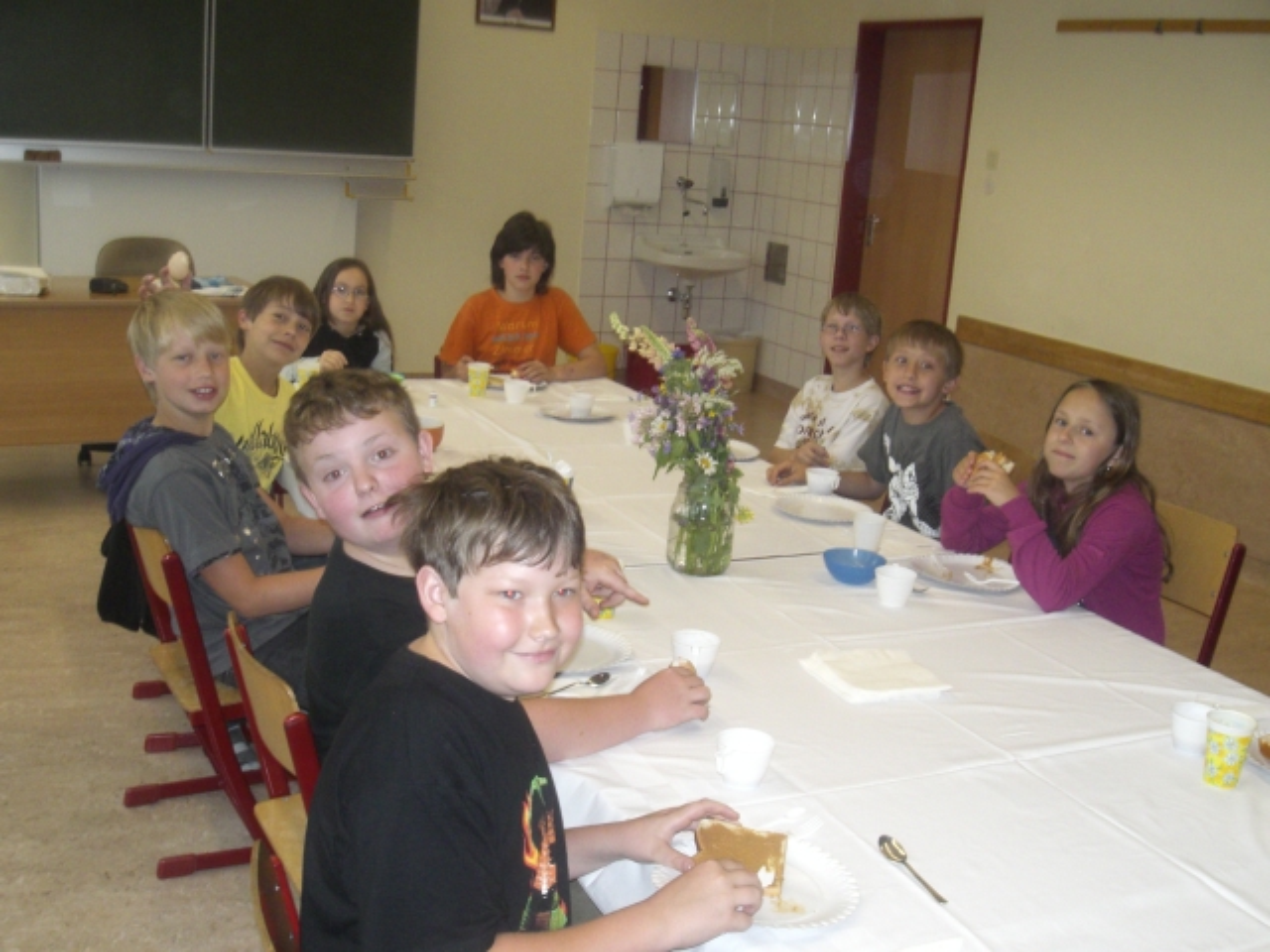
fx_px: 1394
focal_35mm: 38
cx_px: 635
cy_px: 476
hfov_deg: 49.0
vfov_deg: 37.7
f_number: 4.4
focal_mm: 6.3
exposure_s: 1/60
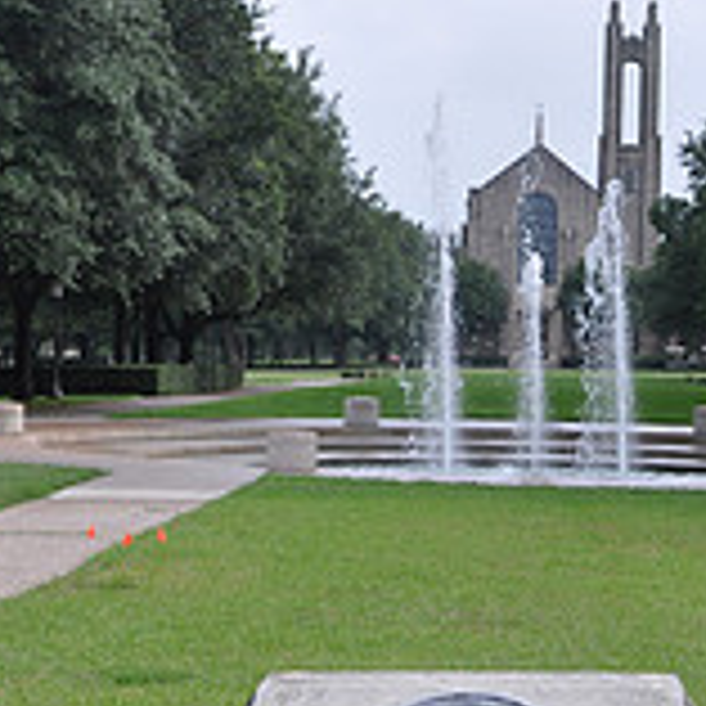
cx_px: 589
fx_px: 2815
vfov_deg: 14.1
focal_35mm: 122
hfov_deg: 14.2
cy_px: 645
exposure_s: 1/160
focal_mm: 26
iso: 200
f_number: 6.3
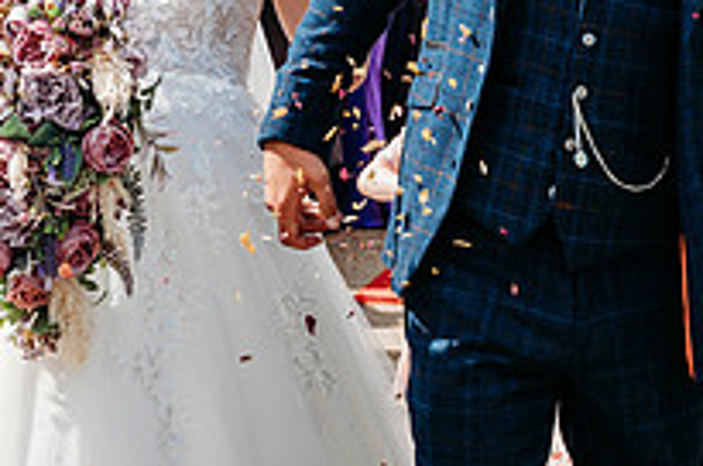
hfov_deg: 12.3
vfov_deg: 8.1
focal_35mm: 167
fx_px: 3256
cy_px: -72
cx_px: 384
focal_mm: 59
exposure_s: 1/800
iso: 200
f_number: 5
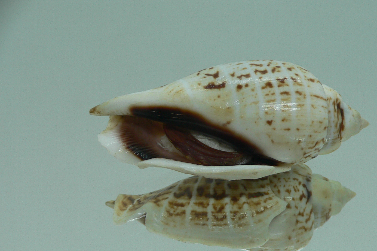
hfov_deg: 43.4
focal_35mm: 45
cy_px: 162
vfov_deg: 29.7
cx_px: 229
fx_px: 471
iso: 80
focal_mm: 4.6
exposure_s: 1/60
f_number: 2.8
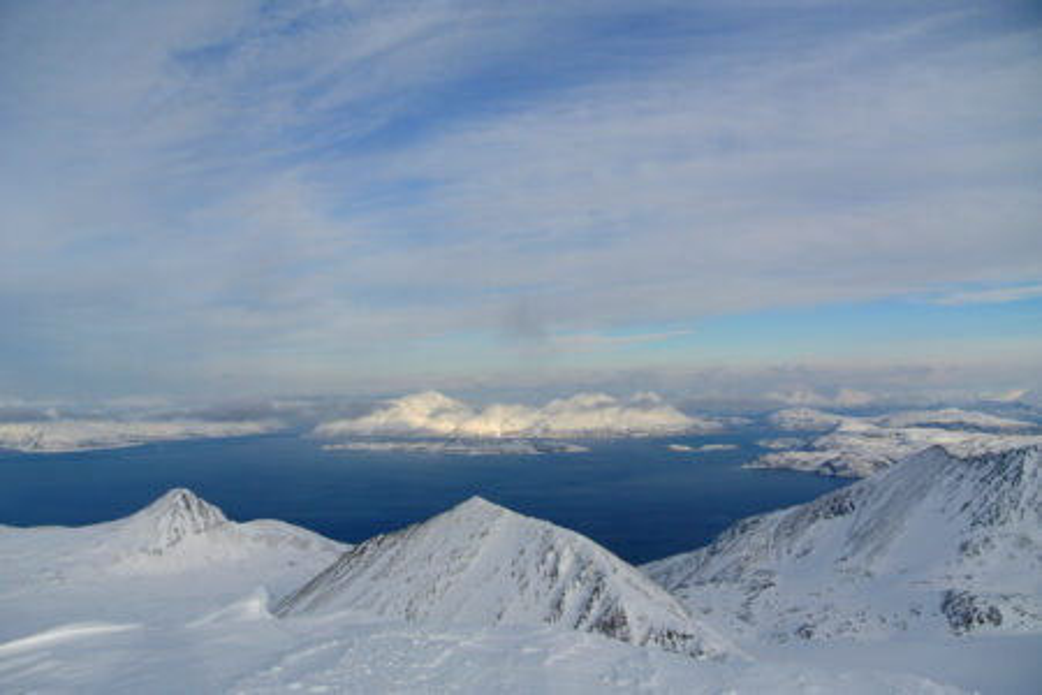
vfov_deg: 47.9
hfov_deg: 67.4
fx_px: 781
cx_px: 521
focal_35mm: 27
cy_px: 348
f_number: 5.6
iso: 100
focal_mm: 10
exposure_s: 1/500
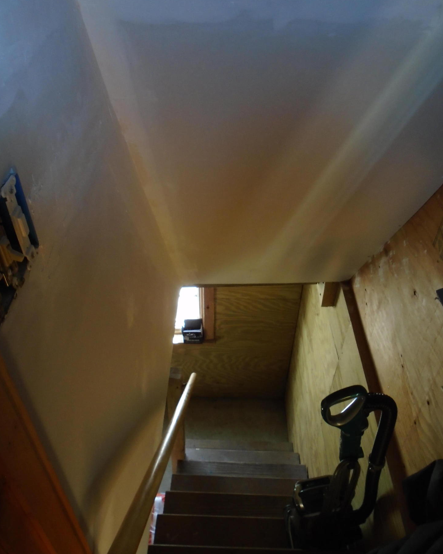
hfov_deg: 51.5
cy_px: 287
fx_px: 459
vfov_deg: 62.2
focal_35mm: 28
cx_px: 218
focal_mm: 4.6
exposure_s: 1/30
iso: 200
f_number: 3.2
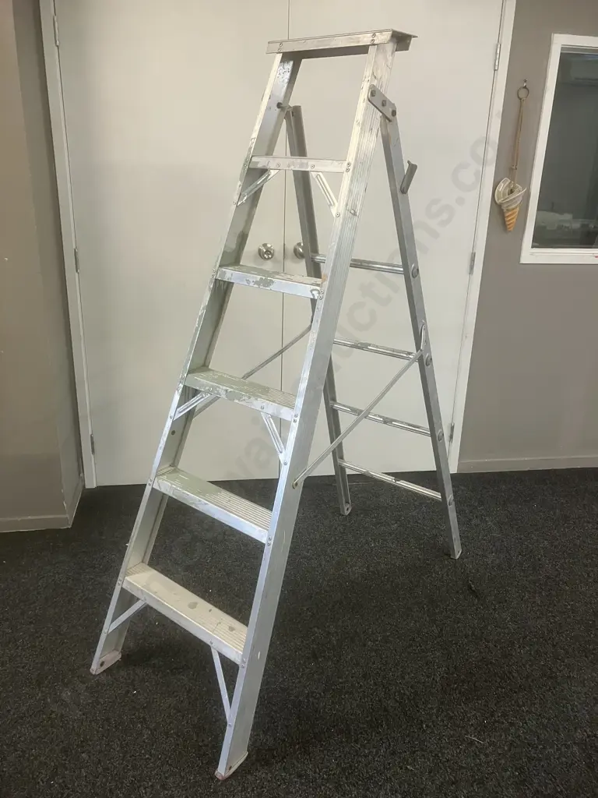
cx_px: 299
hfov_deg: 49.7
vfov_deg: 63.4
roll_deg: -1.1
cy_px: 399
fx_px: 645
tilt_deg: -17.9
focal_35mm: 28
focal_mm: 3.99
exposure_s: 1/50
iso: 200
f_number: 1.8
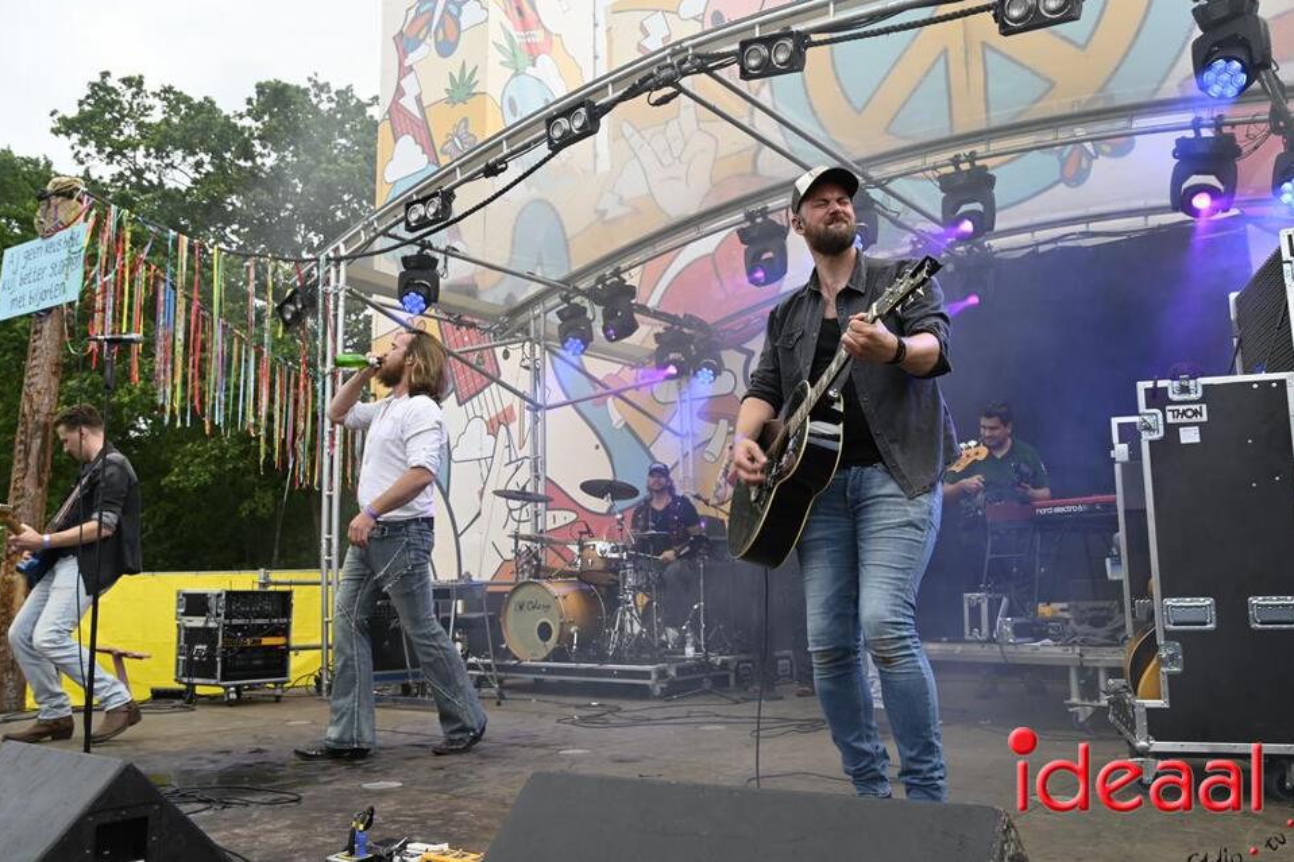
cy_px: 434
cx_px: 663
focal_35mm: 31
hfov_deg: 60.3
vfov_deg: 42.3
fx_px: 1114
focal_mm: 30
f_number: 6.3
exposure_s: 1/160
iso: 100
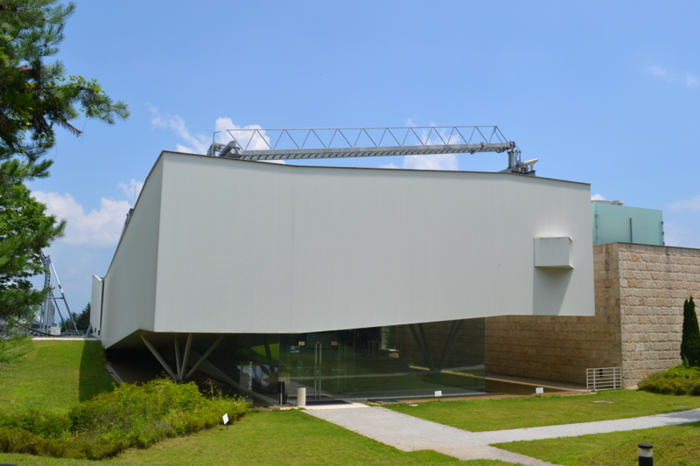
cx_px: 350
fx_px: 641
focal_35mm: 33
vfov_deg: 40.0
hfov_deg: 57.2
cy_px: 233
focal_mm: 22
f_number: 9
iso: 100
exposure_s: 1/320
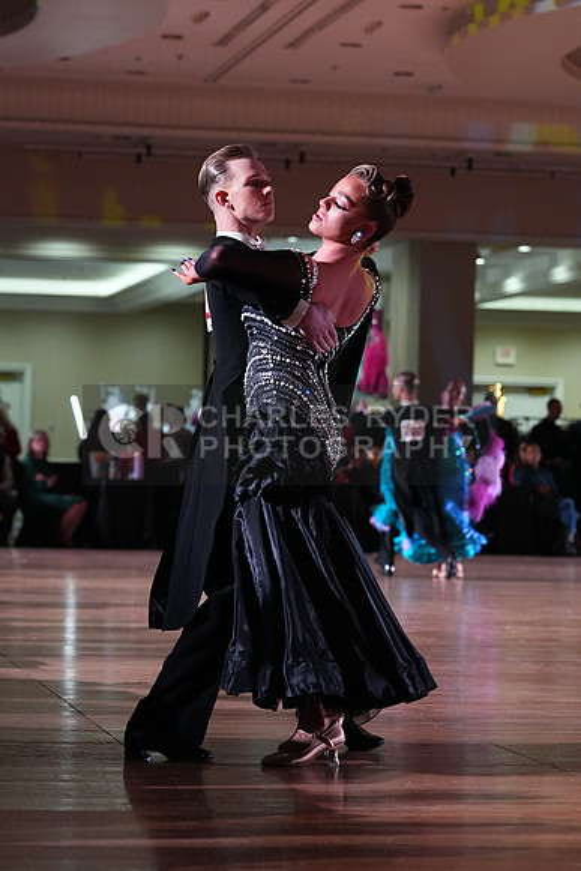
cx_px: 290
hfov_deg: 11.3
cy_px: 436
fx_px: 2927
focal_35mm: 121
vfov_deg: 16.9
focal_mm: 121
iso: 8000
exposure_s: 1/400
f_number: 5
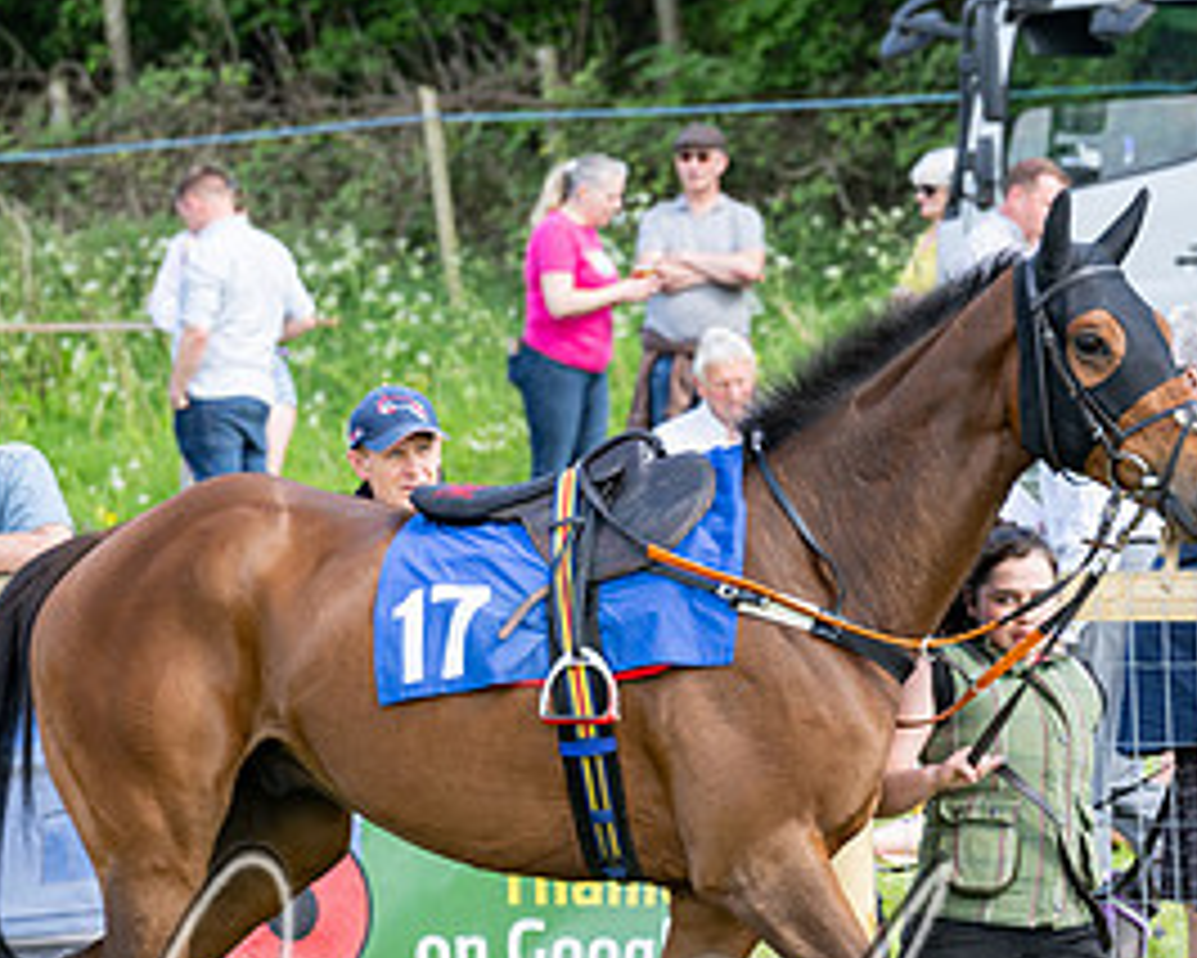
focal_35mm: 477
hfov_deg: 4.1
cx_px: 952
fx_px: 16905
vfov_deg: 3.2
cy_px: 738
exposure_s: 1/400
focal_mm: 200
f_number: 5
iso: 200
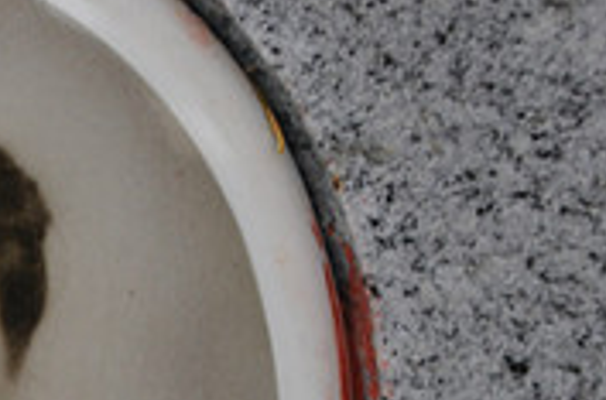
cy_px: 484
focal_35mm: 453
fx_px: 7605
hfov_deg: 4.5
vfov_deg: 3.0
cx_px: -120
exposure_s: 1/125
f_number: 5.6
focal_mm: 92
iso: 220
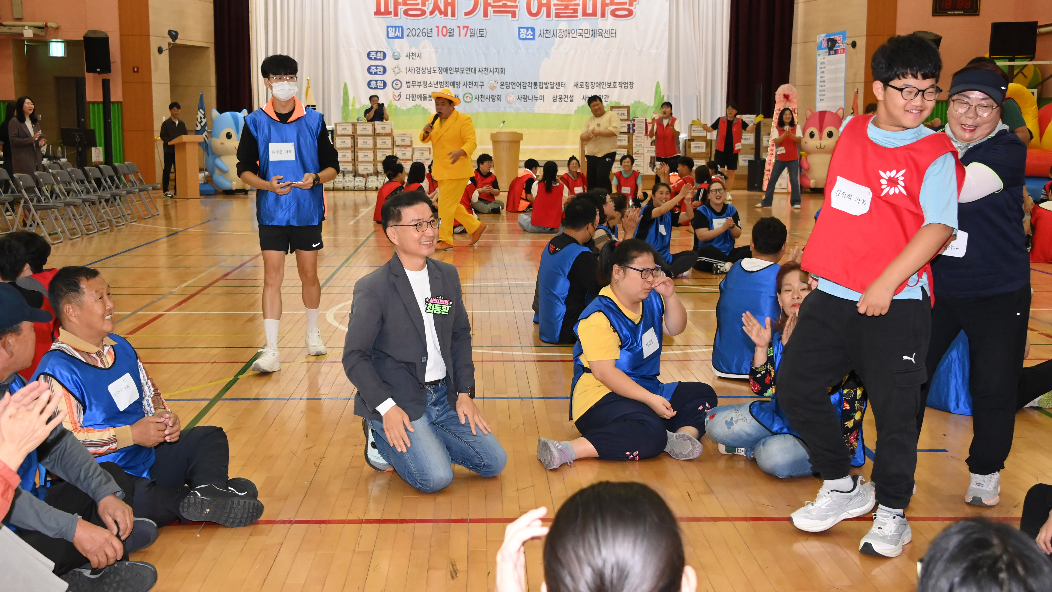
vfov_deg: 28.3
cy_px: 287
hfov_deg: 48.4
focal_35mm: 42
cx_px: 525
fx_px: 1172
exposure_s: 1/200
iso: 6400
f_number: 6.3
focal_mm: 40
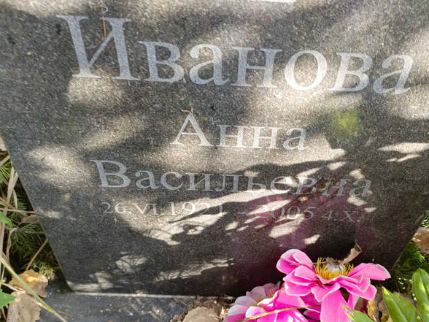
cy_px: 196
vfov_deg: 41.6
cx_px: 248
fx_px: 421
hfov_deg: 53.7
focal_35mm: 34
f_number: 1.69
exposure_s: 1/100
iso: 215
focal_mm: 4.76
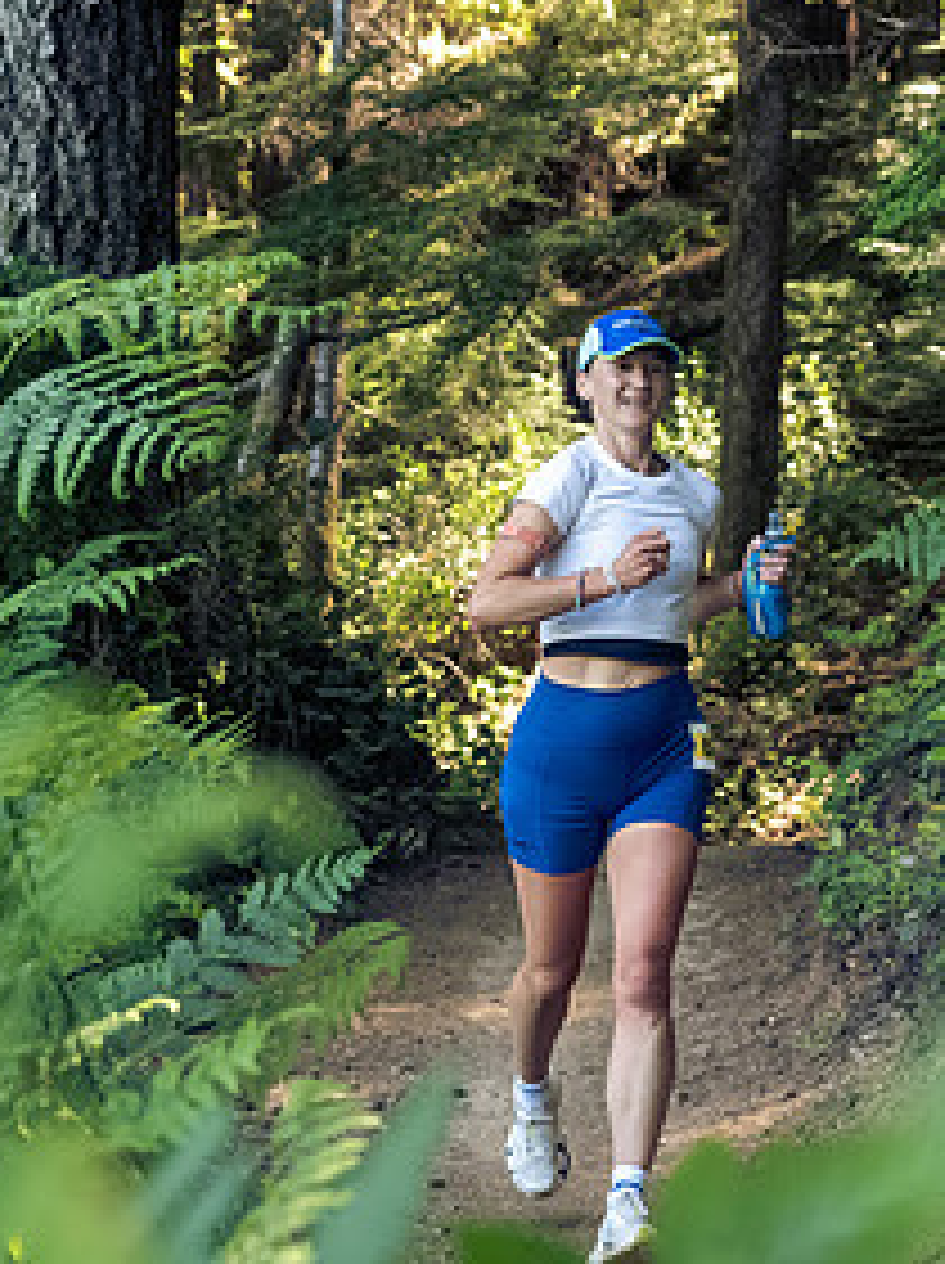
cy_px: 767
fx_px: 4524
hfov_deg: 11.9
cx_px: 270
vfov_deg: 15.9
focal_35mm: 124
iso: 4000
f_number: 2.8
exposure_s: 1/1000
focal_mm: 30
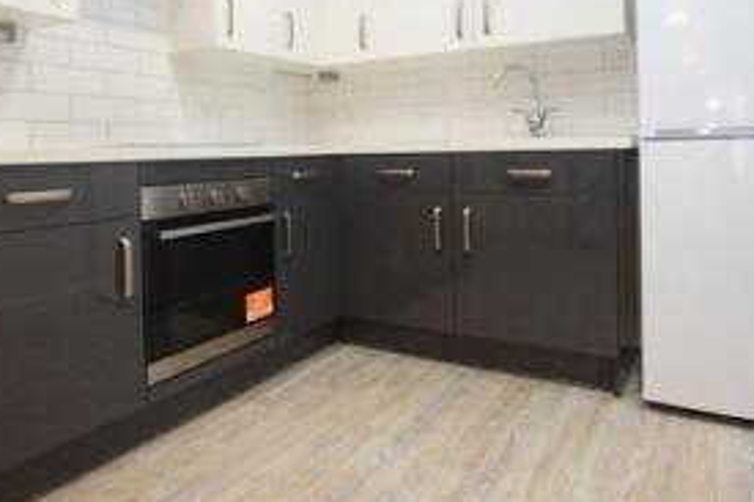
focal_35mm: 26
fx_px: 544
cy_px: 158
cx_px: 348
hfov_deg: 69.3
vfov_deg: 48.5
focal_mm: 10
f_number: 4
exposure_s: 1/60
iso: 800
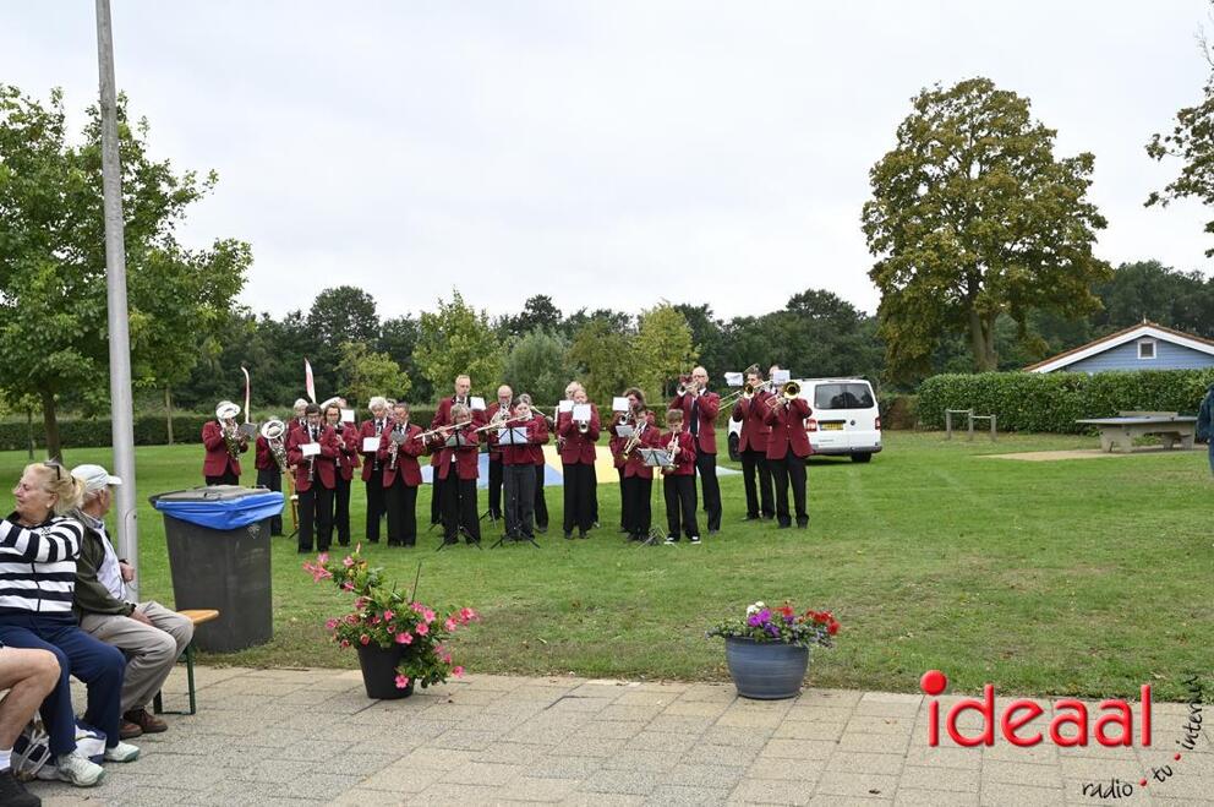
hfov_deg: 53.2
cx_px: 607
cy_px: 404
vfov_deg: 36.8
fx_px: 1213
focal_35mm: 36
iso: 400
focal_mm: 36
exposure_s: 1/250
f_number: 8
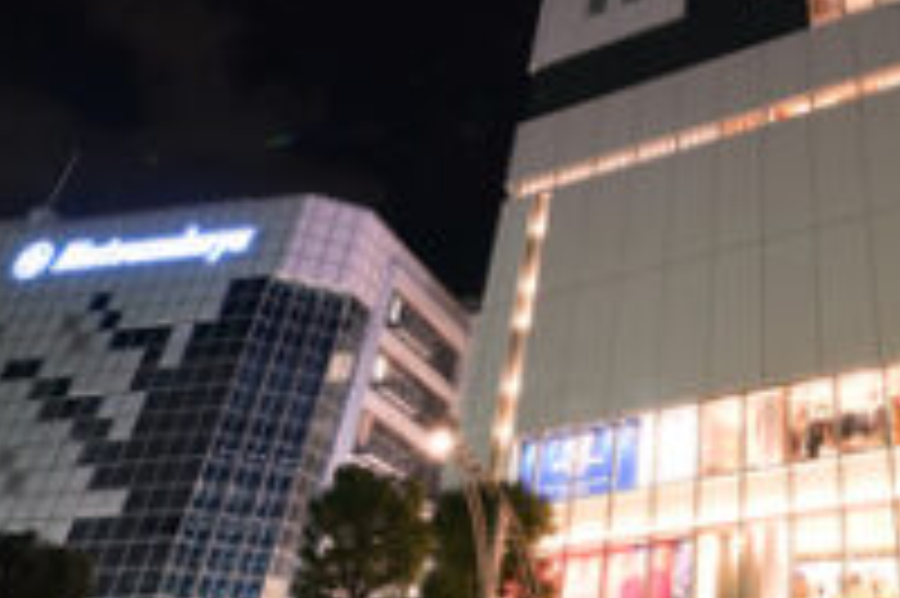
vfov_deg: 32.3
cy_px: 49
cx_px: 788
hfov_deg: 45.5
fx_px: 974
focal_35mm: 39
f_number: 14
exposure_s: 1.3
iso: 800
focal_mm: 13
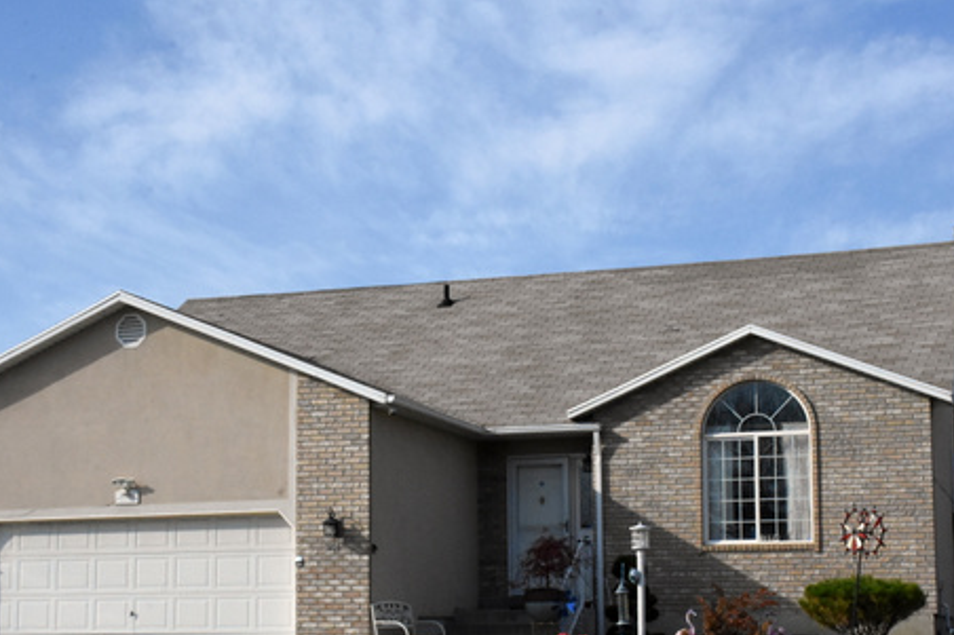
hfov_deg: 29.7
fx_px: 1801
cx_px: 477
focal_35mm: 68
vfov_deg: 19.9
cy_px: 448
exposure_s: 1/1600
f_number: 20
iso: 4000
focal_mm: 32
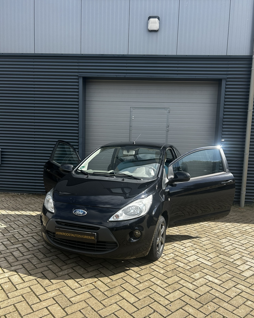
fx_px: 263
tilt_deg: -6.8
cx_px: 131
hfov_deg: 51.5
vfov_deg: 62.1
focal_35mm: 28
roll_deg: -2.0
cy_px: 173
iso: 50
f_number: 1.5
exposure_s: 1/1972
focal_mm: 5.7
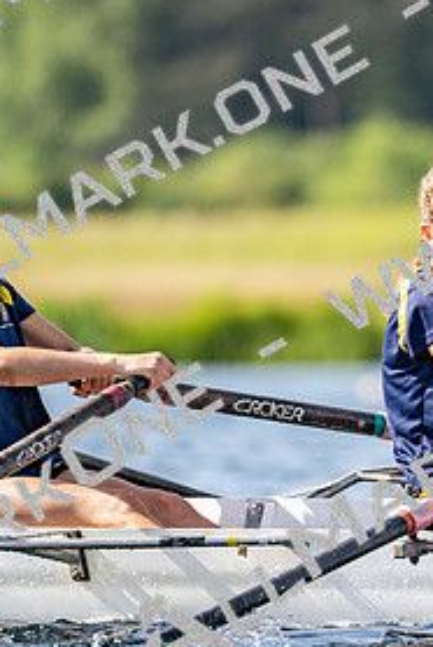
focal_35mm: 834
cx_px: 612
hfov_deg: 1.7
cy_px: 336
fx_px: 15008
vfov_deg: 2.5
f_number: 4.5
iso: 320
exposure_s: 1/2500
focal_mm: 400
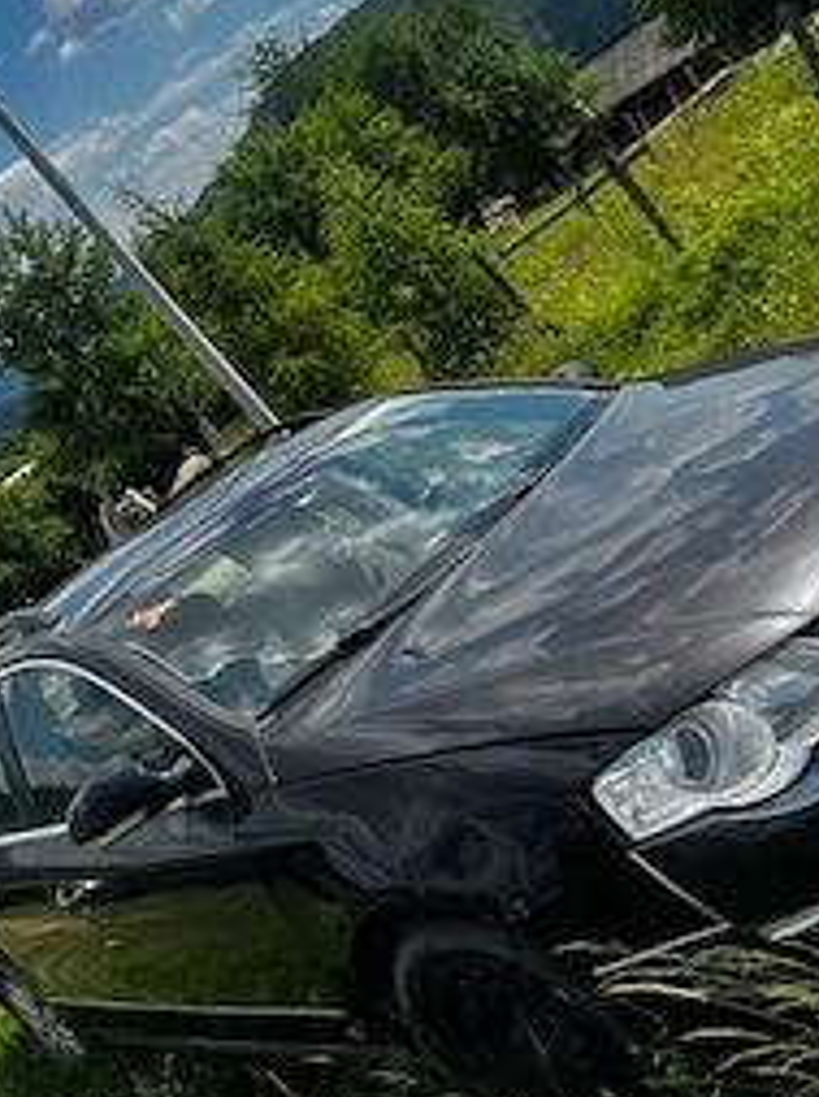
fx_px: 1202
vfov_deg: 48.9
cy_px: 464
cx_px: 555
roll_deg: +36.4
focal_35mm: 38
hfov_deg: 37.2
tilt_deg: -18.4
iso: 80
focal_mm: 6.76
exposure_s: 1/3247
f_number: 1.78
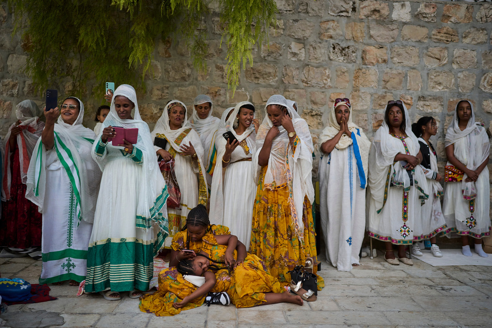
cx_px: 246
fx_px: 478
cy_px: 164
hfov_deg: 54.4
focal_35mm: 35
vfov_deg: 37.8
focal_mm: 35
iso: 1250
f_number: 1.6
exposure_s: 1/400
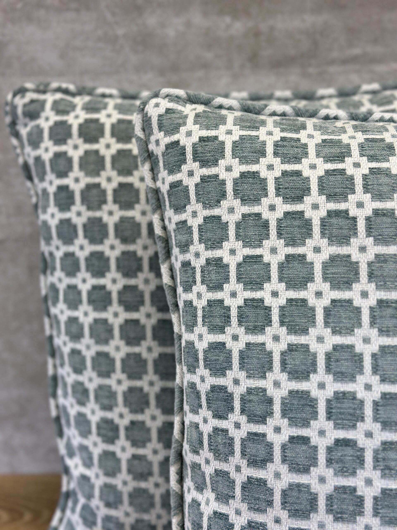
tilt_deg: -18.0
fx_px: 734
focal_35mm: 48
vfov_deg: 39.7
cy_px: 265
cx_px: 198
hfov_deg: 30.3
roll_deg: +1.4
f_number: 1.78
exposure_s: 1/144
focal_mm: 6.86
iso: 64
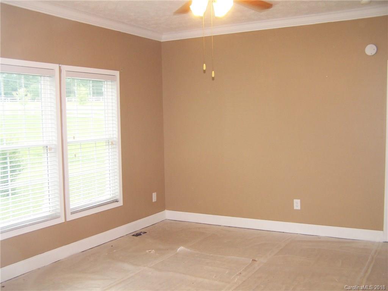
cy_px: 146
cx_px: 194
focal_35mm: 38
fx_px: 426
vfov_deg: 37.7
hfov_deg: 49.0
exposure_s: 1/60
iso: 140
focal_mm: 6.3
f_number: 2.8
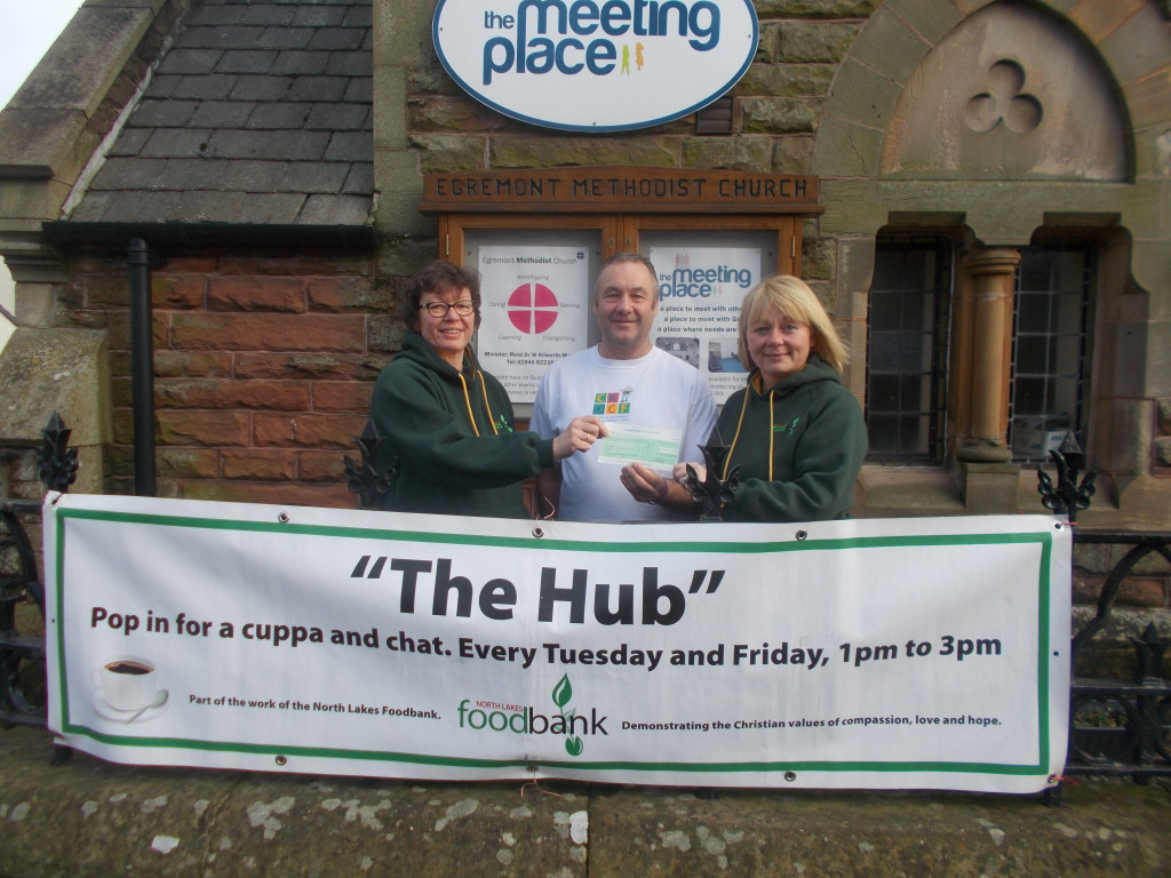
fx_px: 880
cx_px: 586
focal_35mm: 26
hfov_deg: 67.3
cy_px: 439
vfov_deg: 53.1
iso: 80
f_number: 3.2
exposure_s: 1/400
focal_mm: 4.6
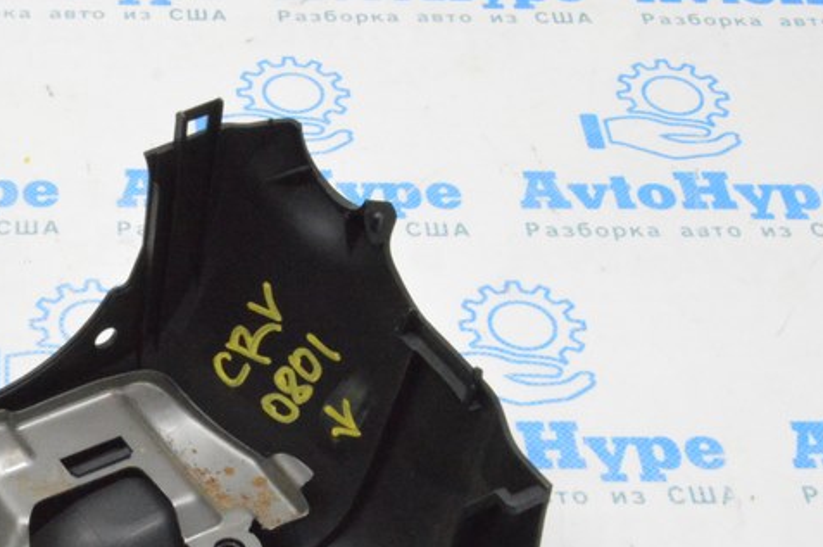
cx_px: 60
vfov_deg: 17.8
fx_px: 1692
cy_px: 586
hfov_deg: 26.3
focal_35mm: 74
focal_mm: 23
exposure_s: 1/15
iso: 6400
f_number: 20
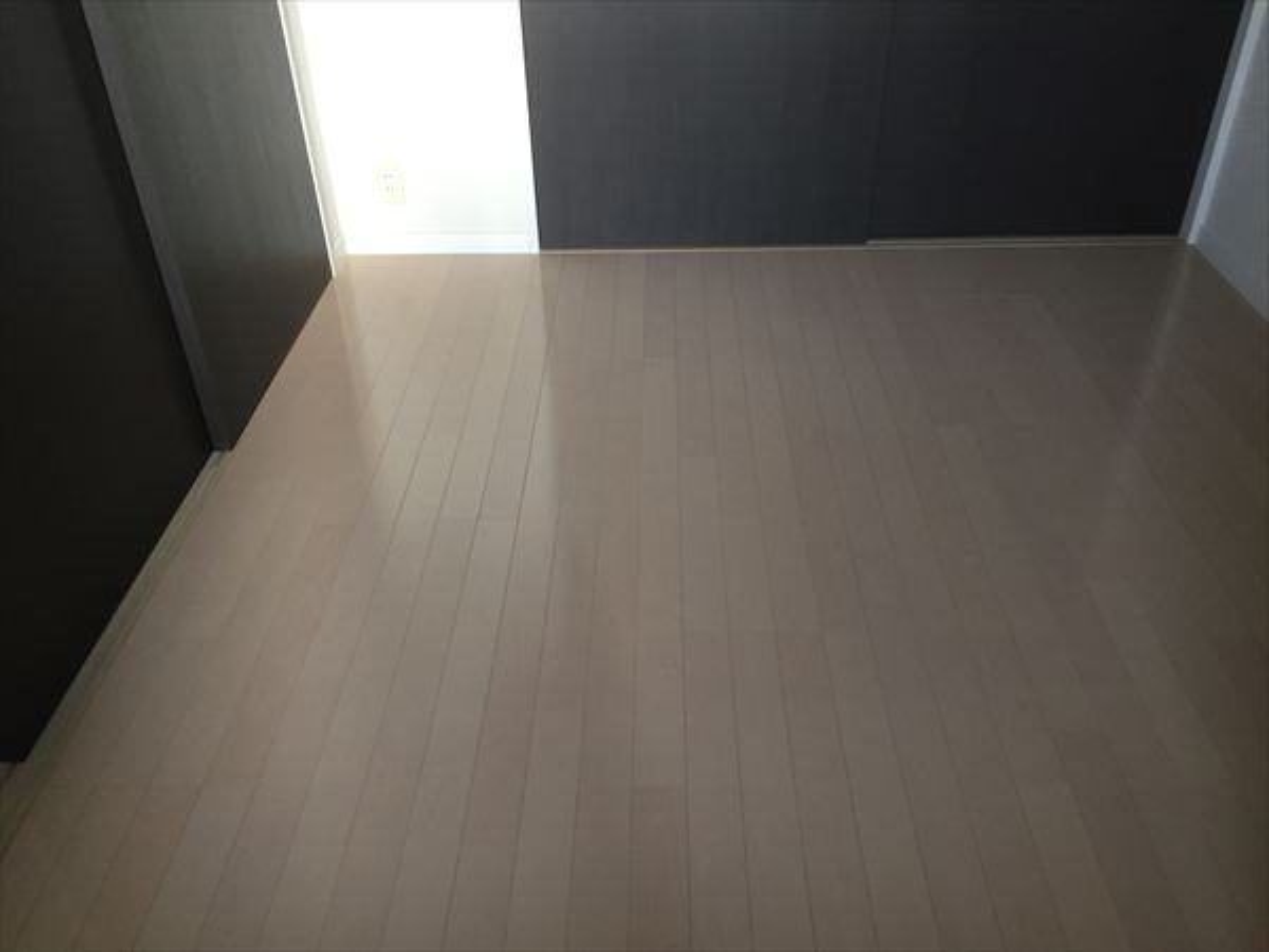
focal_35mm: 29
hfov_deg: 61.7
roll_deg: +0.7
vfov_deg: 48.2
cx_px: 634
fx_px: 1063
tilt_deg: -35.9
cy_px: 476
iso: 160
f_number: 2.2
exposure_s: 1/33
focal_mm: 4.15
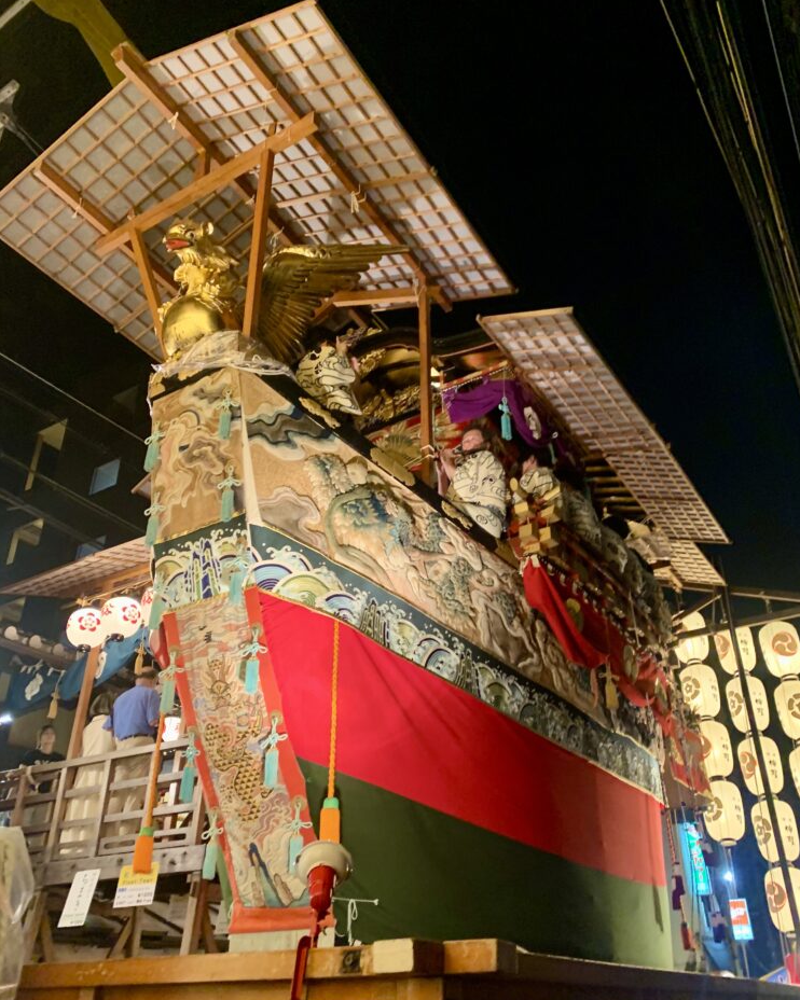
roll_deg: -2.3
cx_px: 412
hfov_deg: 51.5
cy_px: 526
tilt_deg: +32.7
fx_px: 829
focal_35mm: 28
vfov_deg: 62.2
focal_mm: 4.25
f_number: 1.8
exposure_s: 1/40
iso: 400
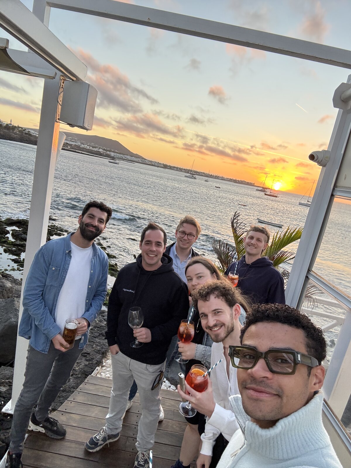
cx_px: 176
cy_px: 234
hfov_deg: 58.9
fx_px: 311
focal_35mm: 23
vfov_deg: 73.9
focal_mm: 2.69
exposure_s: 1/109
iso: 80
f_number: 1.9
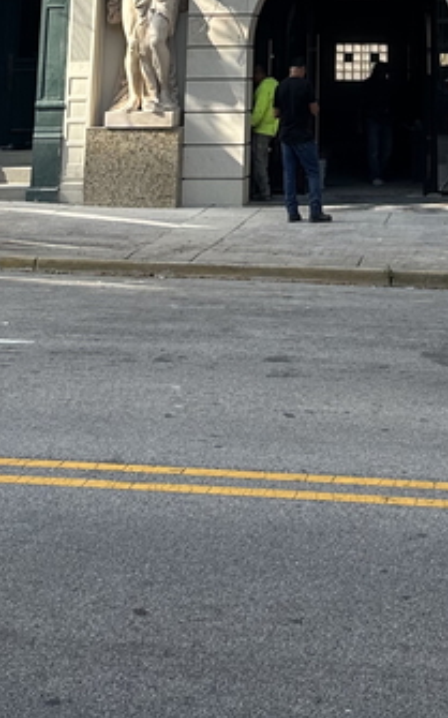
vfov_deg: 21.4
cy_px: -347
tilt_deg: +14.8
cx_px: 384
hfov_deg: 15.7
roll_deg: +0.6
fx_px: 1604
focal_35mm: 82
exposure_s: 1/1692
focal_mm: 6.86
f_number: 1.78
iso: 80
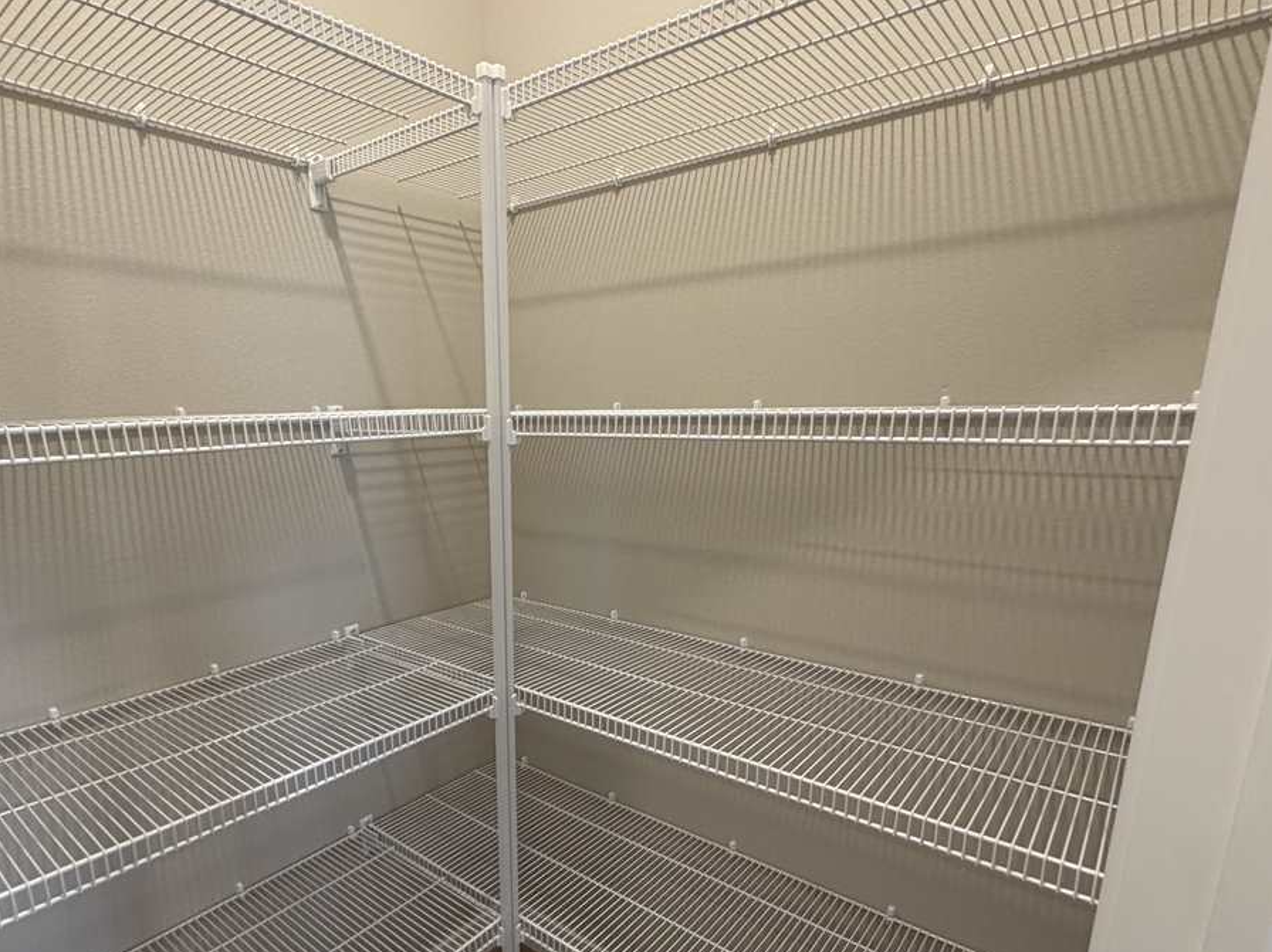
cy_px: 585
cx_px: 541
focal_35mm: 20
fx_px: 735
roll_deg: +0.5
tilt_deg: -15.3
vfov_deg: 65.1
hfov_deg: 81.2
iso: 200
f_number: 2.2
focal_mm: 2.22
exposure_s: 1/60
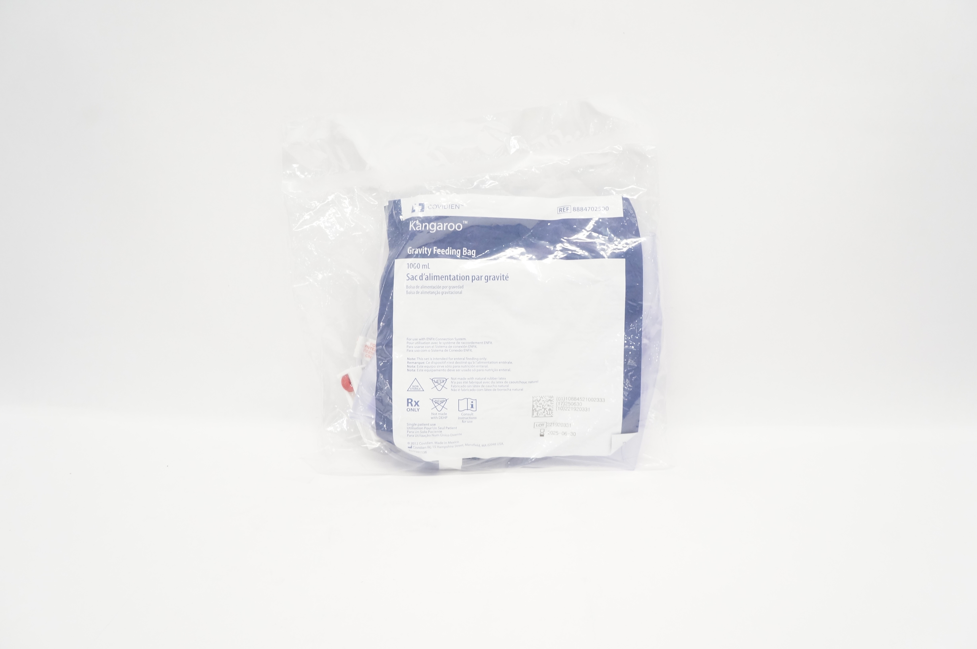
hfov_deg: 67.4
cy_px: 324
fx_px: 732
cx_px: 488
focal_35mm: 27
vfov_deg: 47.8
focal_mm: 18
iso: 800
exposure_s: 1/50
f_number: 7.1
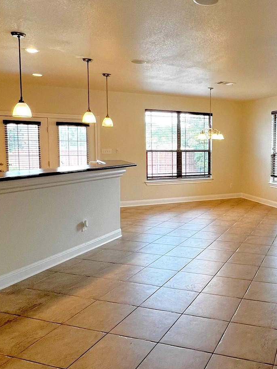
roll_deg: -0.4
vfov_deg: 61.6
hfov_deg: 45.1
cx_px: 232
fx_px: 309
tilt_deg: -4.2
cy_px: 173
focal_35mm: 29
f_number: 1.8
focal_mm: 1.57
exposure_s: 1/120
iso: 160
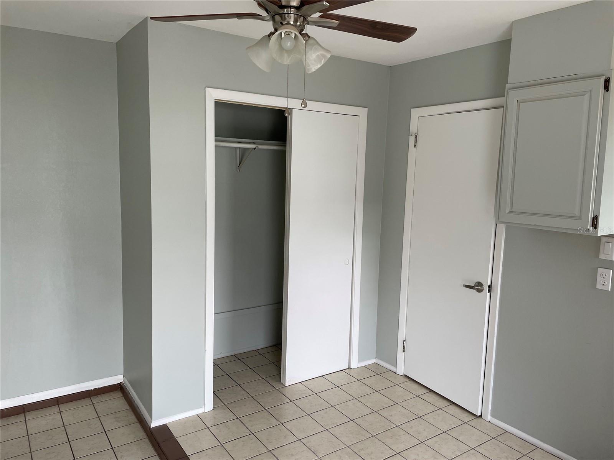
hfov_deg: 67.3
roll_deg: -0.5
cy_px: 230
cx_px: 307
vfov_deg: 53.1
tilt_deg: -6.2
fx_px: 461
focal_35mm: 26
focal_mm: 4.2
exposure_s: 1/121
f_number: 1.6
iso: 50
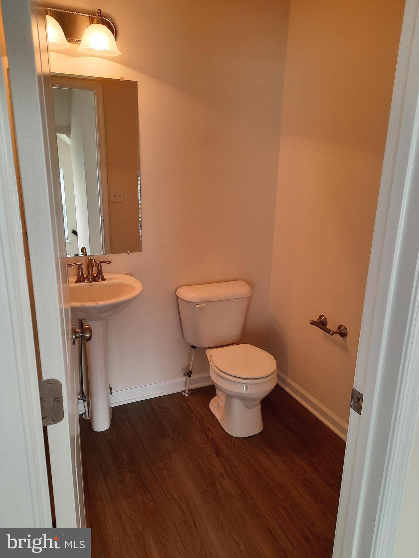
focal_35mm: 25
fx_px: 403
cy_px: 279
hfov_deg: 54.9
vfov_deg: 69.4
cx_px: 210
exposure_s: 1/60
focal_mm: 4.6
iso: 100
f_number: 2
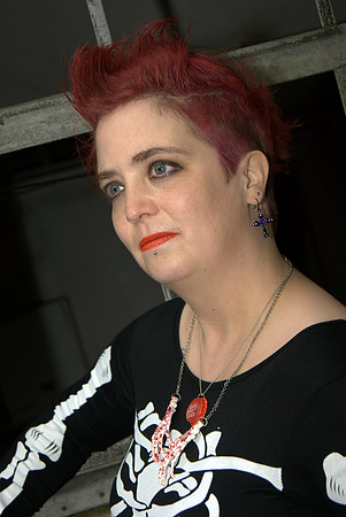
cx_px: 173
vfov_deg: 29.8
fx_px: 971
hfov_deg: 20.2
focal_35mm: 68
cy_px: 258
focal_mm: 45
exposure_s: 1/80
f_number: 5.6
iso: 100
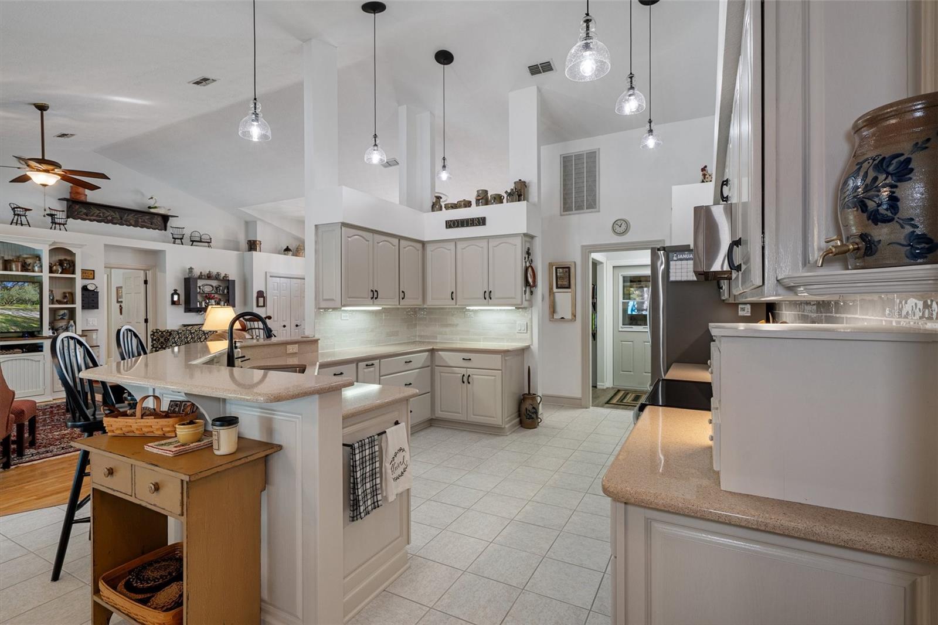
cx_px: 469
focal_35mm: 17
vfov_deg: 70.4
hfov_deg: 93.3
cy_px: 312
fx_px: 443
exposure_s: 1/5
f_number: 8
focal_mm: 17
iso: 400
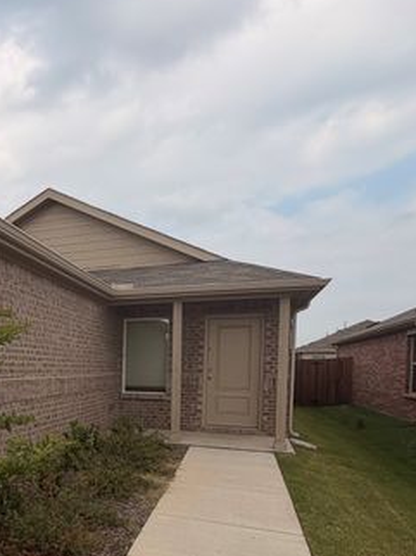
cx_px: 24
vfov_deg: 59.8
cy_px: 384
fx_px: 465
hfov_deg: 43.1
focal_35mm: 29
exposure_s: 1/830
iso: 20
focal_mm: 2.22
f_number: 2.2
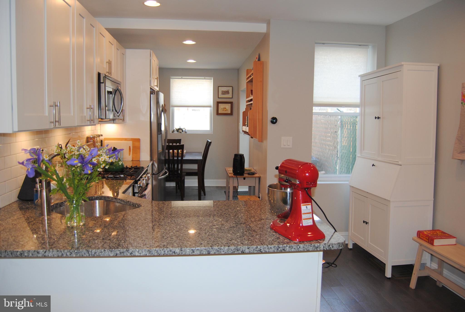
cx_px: 232
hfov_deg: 67.3
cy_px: 156
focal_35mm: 27
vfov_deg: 48.1
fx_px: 349
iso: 200
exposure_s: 1/60
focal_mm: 18
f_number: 3.5
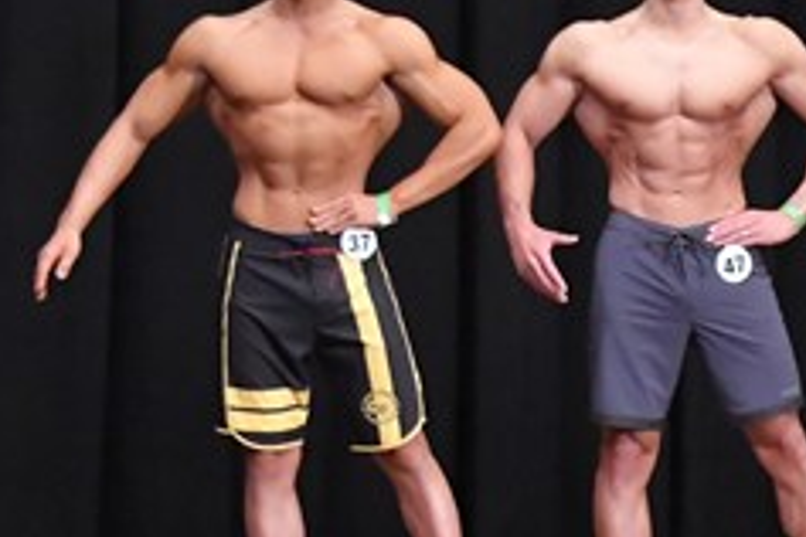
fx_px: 9291
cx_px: 1280
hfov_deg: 4.9
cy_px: 221
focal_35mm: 415
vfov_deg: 3.3
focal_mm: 85
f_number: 5.6
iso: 8000
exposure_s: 1/400
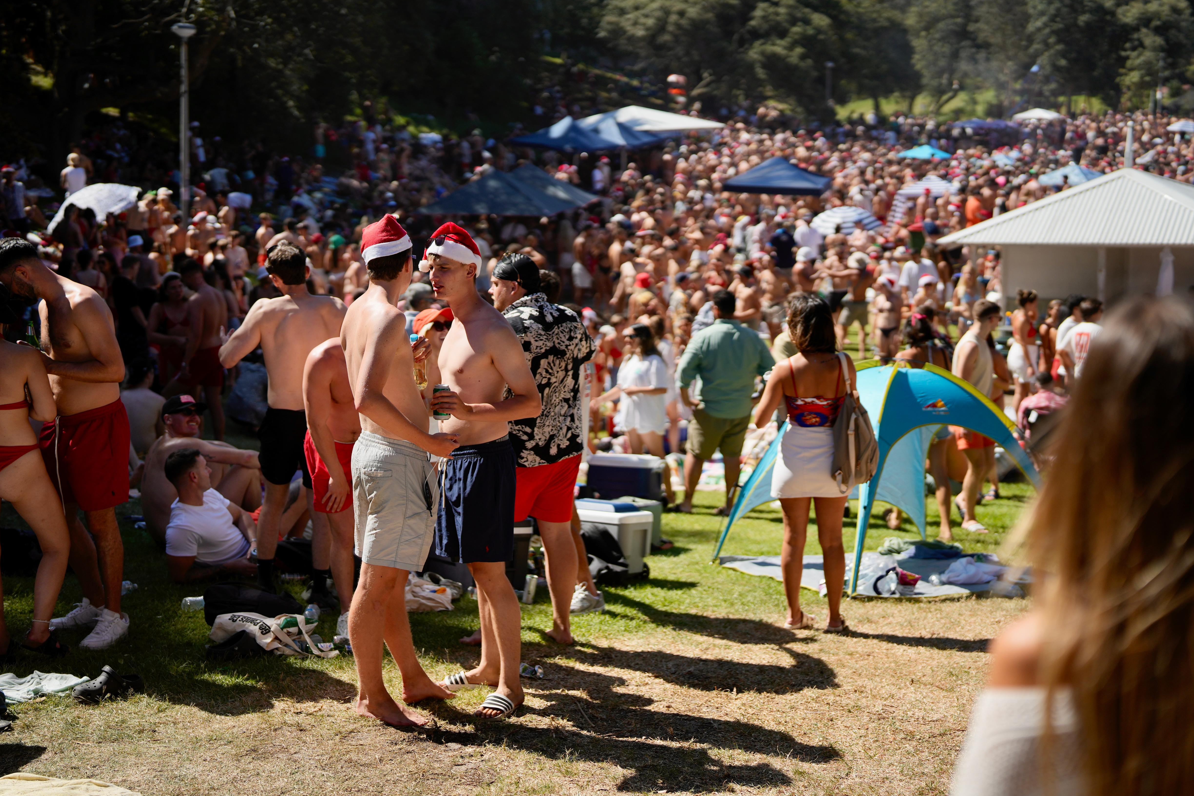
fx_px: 1691
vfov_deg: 26.5
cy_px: 403
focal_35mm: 51
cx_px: 601
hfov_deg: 38.9
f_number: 1.6
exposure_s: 1/8000
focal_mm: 50
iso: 125
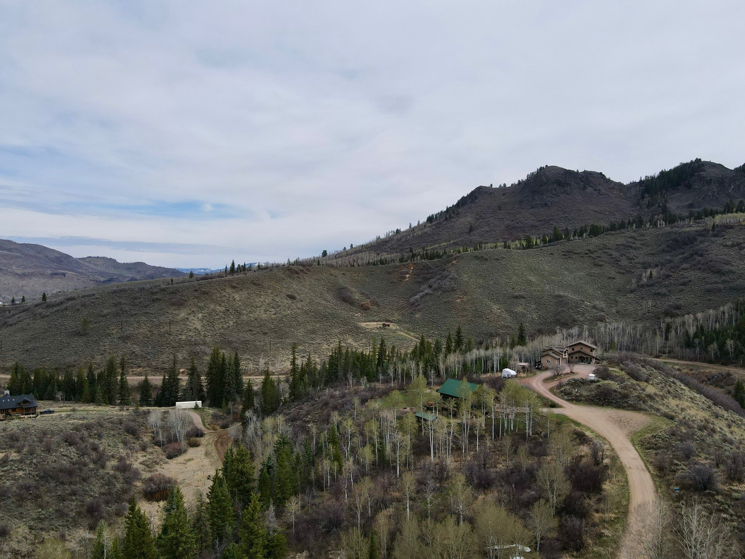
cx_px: 377
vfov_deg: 54.9
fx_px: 538
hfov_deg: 69.4
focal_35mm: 25
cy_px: 288
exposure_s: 1/1000
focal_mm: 4.5
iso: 110
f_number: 2.8
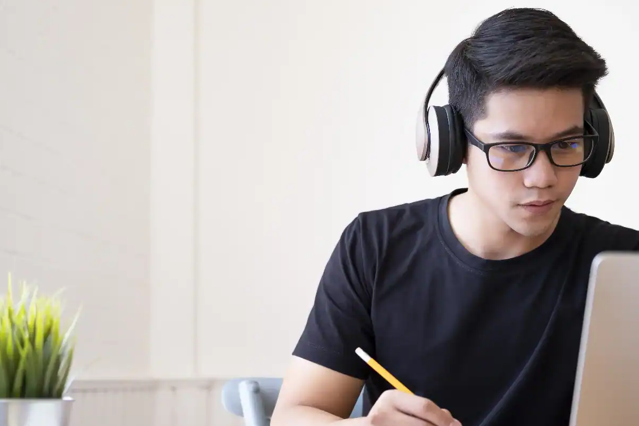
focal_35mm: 69
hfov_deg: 29.2
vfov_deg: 19.7
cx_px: 347
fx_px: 1225
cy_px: 258
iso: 200
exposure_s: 1/125
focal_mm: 35
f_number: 2
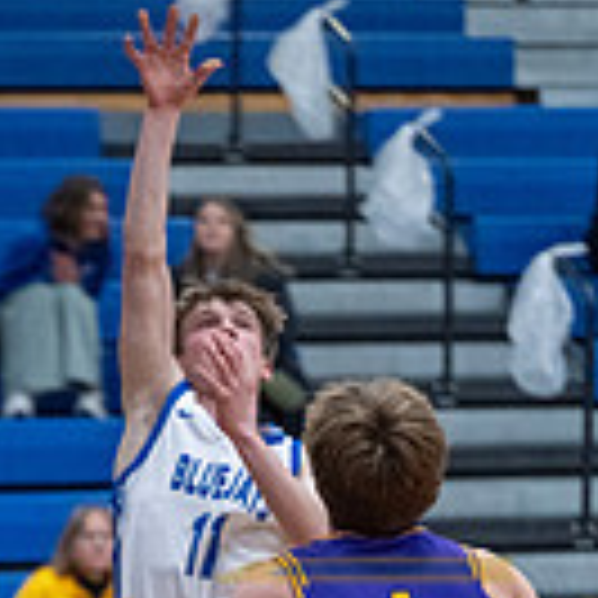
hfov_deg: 6.3
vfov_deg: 6.3
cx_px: 306
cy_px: 845
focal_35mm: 277
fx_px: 5414
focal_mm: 96
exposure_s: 1/1250
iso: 4000
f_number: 2.8
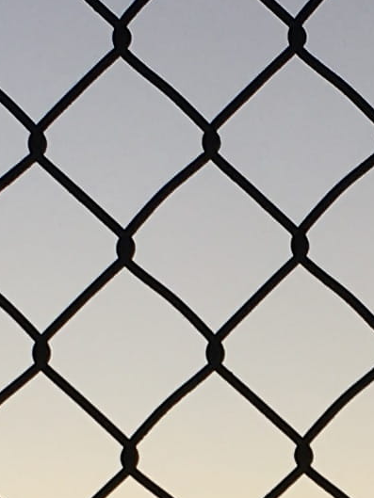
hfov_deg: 6.7
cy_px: 615
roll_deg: -0.7
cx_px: 461
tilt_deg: +4.9
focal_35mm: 221
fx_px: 3182
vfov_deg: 8.8
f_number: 2.2
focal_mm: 4.15
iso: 25
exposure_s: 1/301
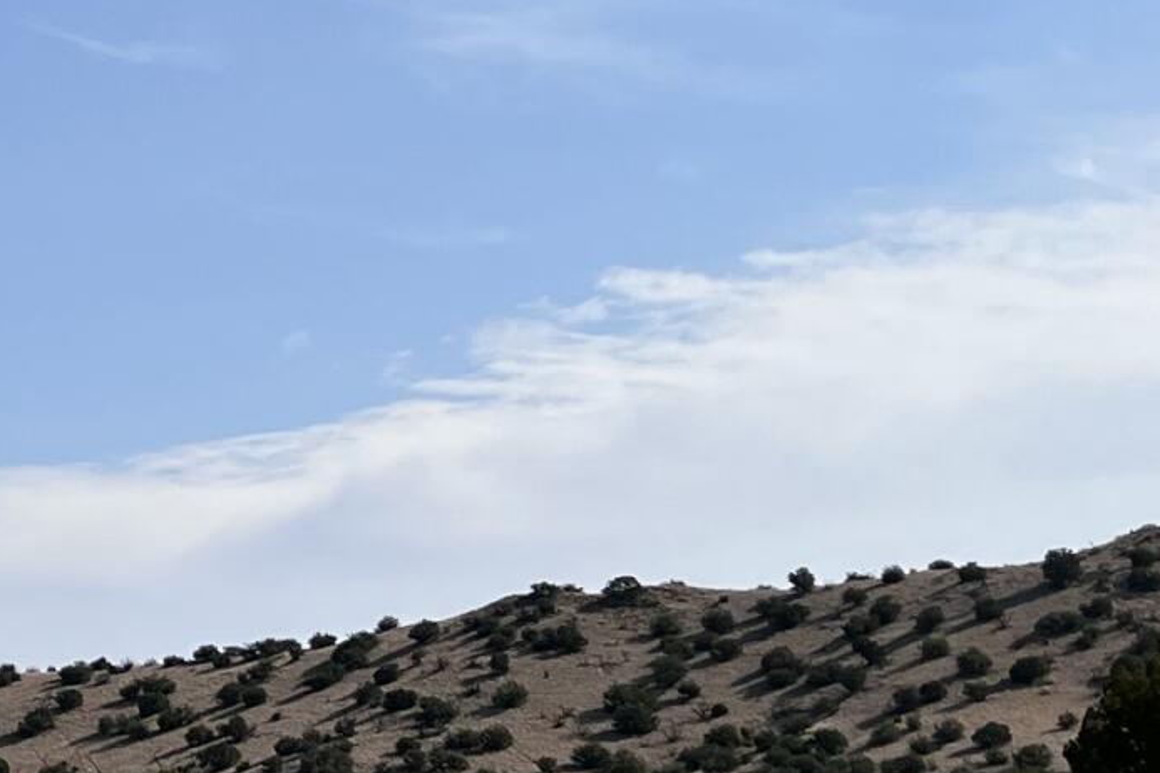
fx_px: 3770
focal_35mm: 117
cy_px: 529
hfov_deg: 16.2
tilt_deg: +8.2
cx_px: -494
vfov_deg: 11.7
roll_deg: +0.9
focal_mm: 5.7
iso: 50
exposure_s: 1/7463
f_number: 1.5
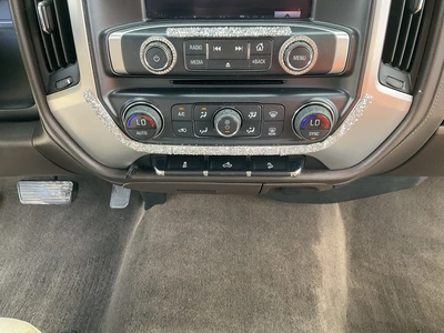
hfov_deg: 61.7
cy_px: 166
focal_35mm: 29
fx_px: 372
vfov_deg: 48.2
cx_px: 222
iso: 64
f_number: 1.8
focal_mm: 3
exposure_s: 1/76
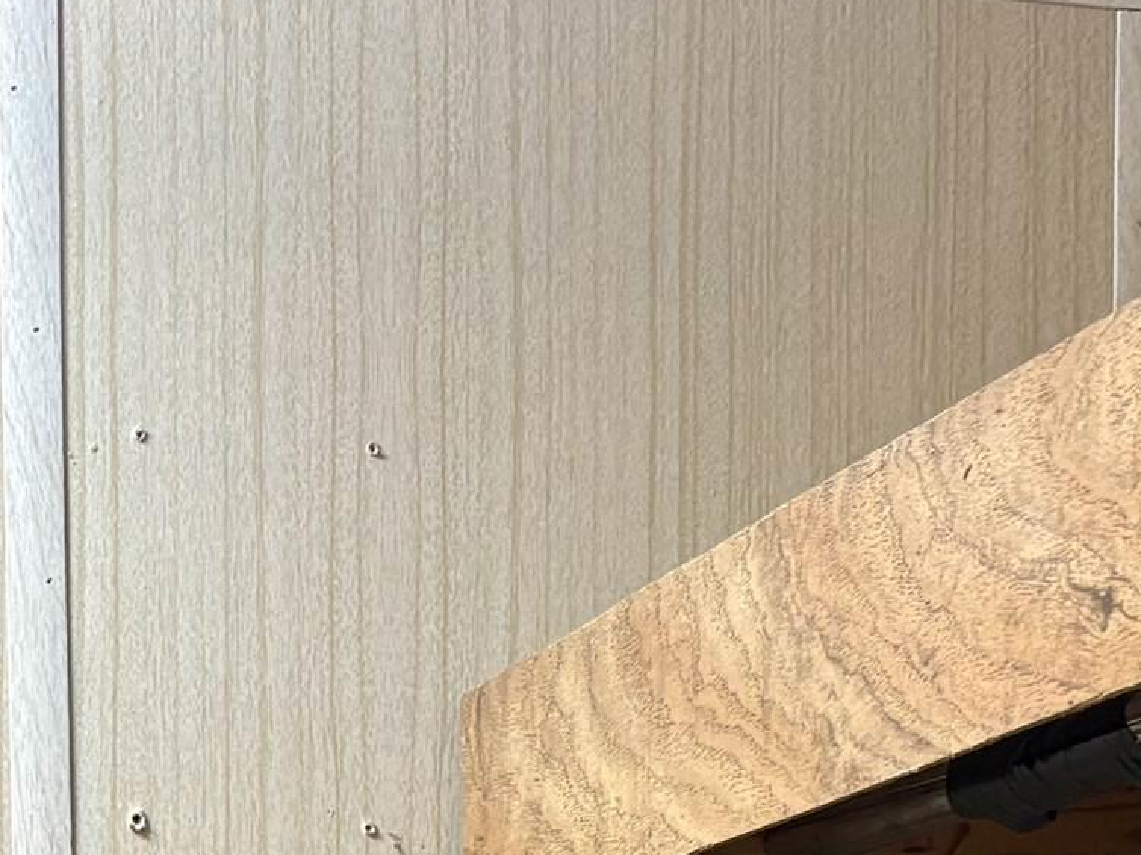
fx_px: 3493
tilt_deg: -2.3
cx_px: 425
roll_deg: +0.8
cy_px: 1507
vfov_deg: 12.8
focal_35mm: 106
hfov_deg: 18.5
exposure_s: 1/60
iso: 160
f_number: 1.6
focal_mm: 5.96
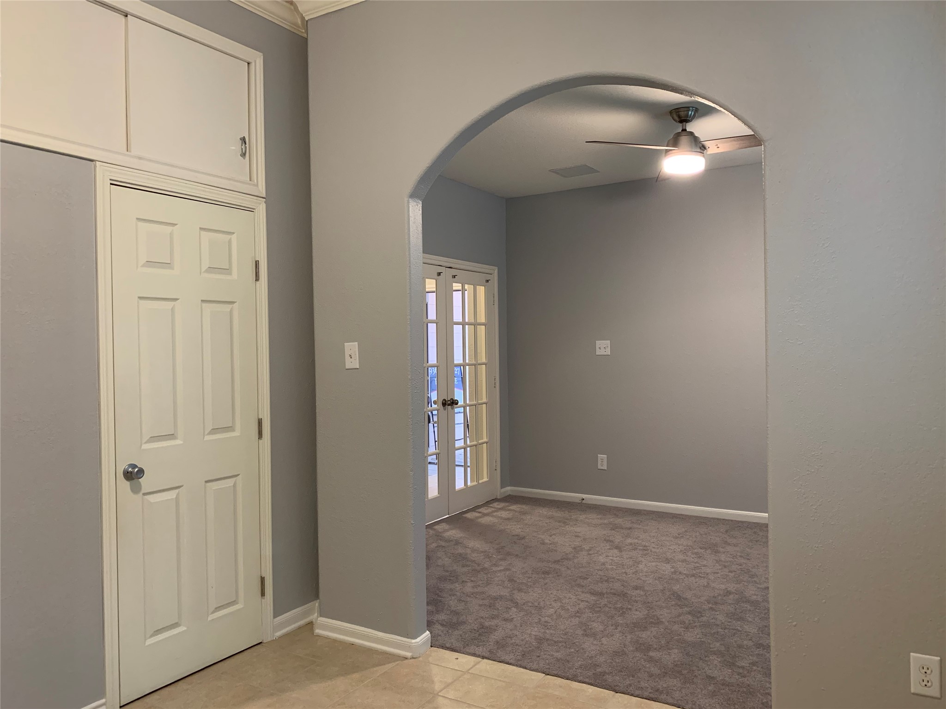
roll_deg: +1.1
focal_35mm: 26
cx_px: 473
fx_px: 711
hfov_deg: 67.3
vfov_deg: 53.1
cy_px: 354
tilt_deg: -0.1
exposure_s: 1/60
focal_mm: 4.25
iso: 320
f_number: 1.8
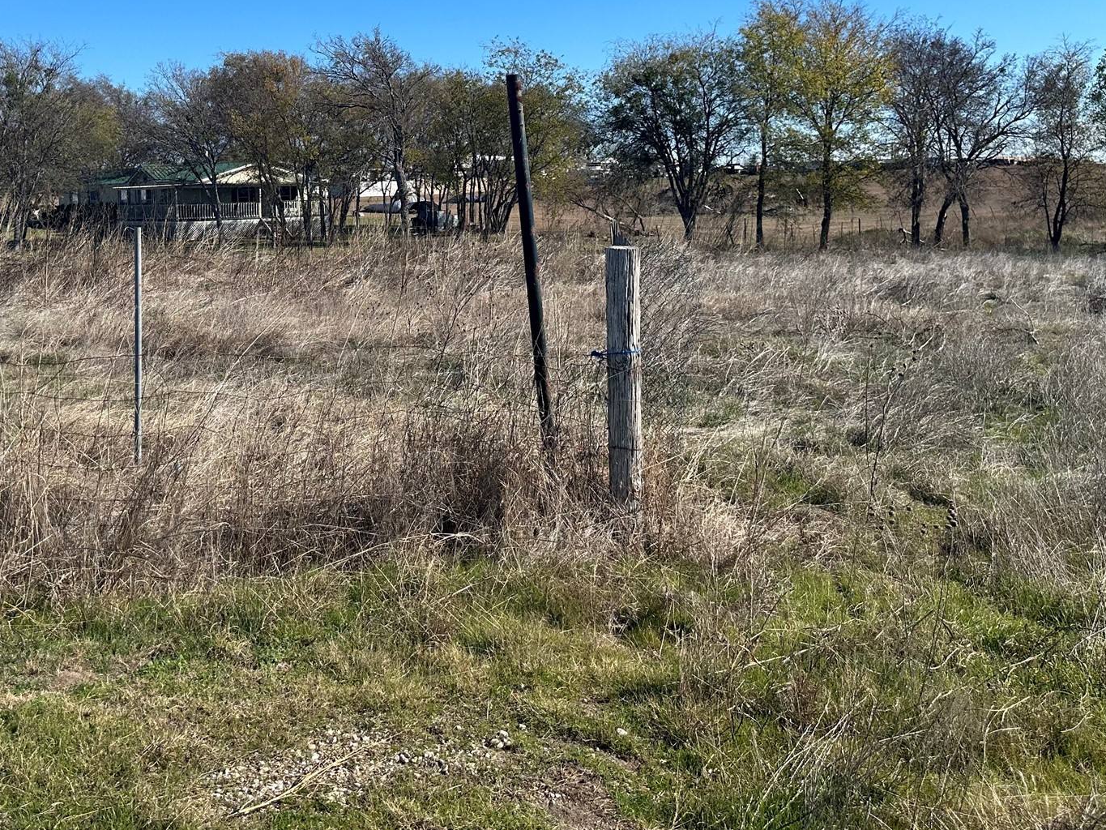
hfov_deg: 50.8
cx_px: 414
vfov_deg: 38.8
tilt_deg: -3.1
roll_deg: +0.7
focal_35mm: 36
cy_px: 231
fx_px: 1150
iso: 80
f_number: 1.78
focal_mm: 6.86
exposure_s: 1/4762
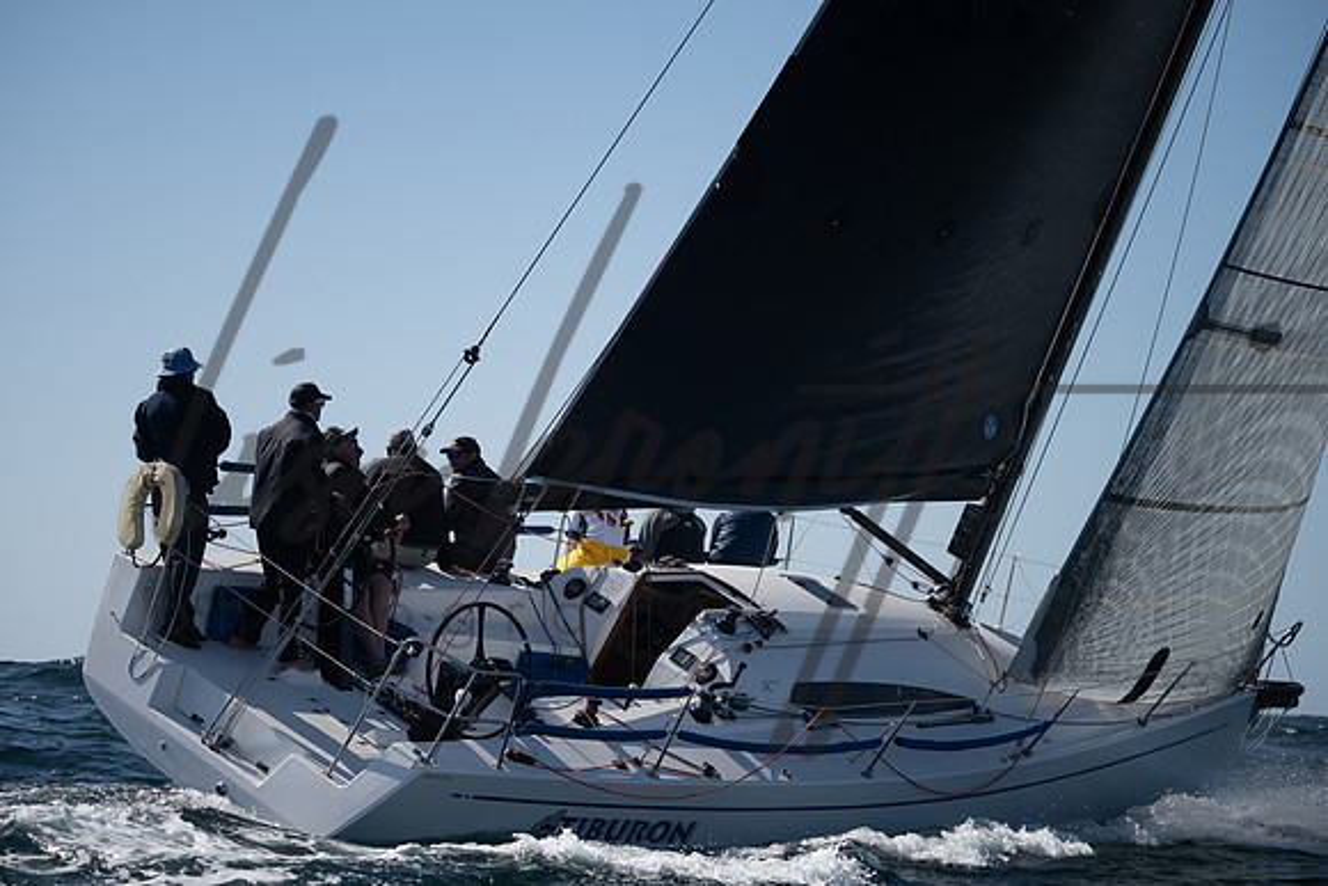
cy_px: 443
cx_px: 649
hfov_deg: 16.4
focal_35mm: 125
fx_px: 4608
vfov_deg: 11.0
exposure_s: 1/5000
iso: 400
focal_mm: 120
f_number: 4.5
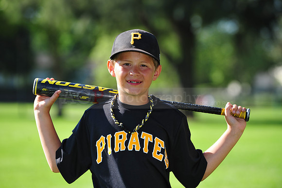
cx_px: 141
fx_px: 1370
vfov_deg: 7.8
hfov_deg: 11.8
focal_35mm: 175
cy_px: 94
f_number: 5
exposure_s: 1/500
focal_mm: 175
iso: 200
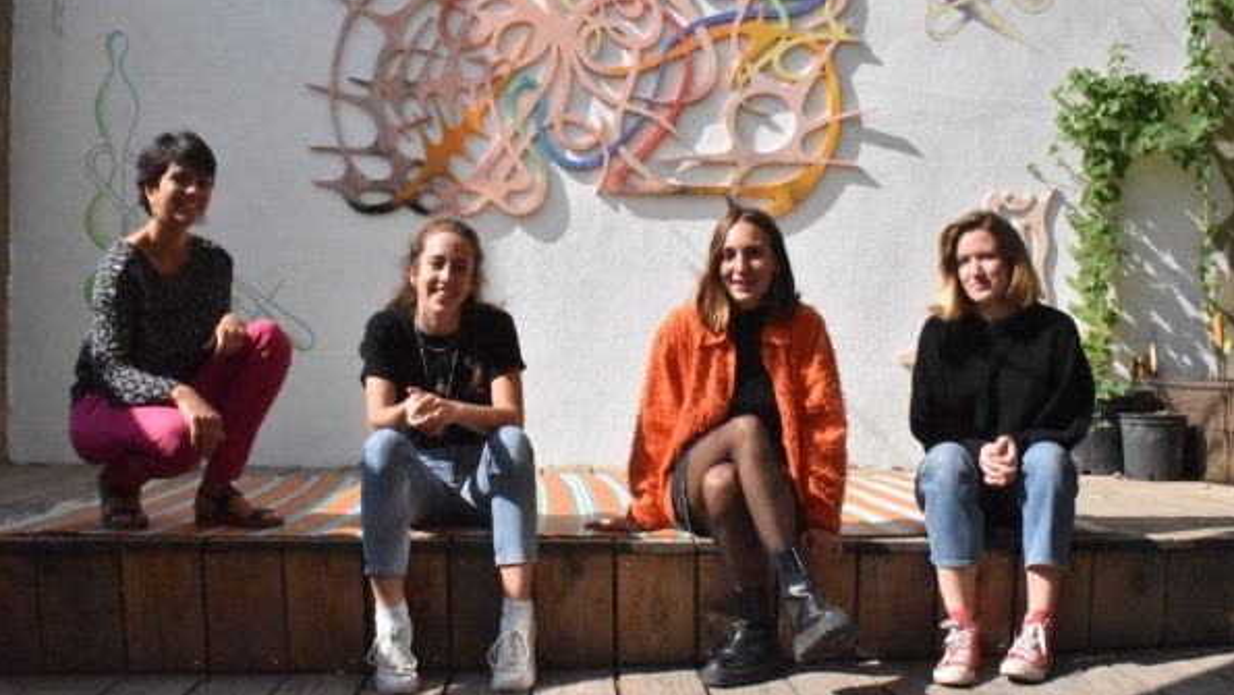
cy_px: 349
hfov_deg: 52.8
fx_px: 1244
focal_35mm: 38
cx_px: 618
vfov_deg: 31.2
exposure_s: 1/4000
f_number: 25
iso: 12800
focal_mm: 24
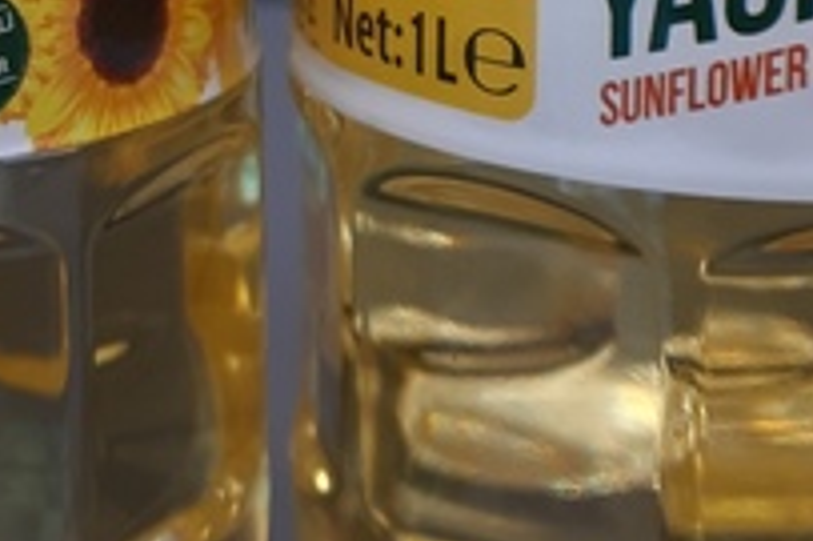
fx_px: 2550
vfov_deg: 11.8
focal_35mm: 113
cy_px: -148
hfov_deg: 18.1
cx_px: 320
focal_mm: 5.23
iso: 50
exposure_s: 1/50
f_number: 1.8
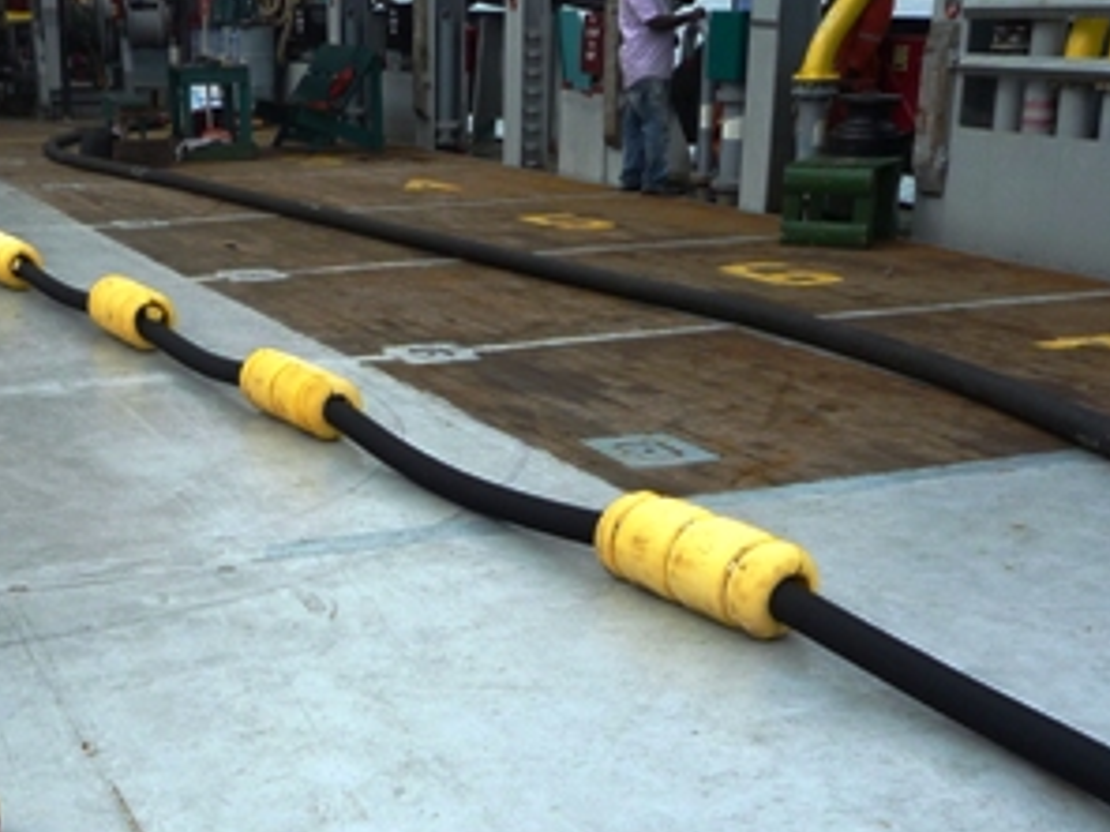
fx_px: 1732
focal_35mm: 54
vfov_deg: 26.0
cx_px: 345
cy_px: 768
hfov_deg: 35.1
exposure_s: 1/640
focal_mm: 4.4
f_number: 4
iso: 100
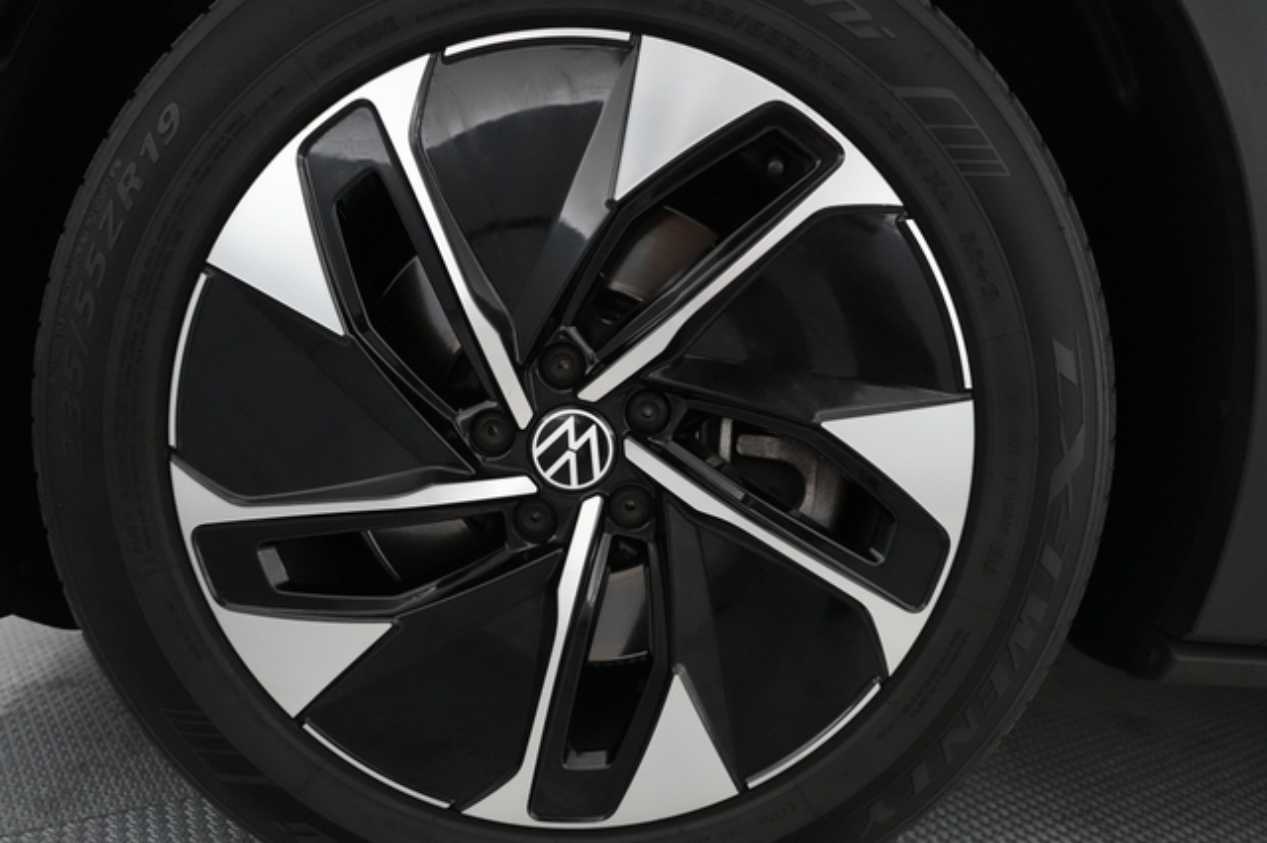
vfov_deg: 53.1
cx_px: 634
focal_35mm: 24
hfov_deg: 73.8
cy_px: 422
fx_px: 844
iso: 6400
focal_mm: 24
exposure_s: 1/320
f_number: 2.8
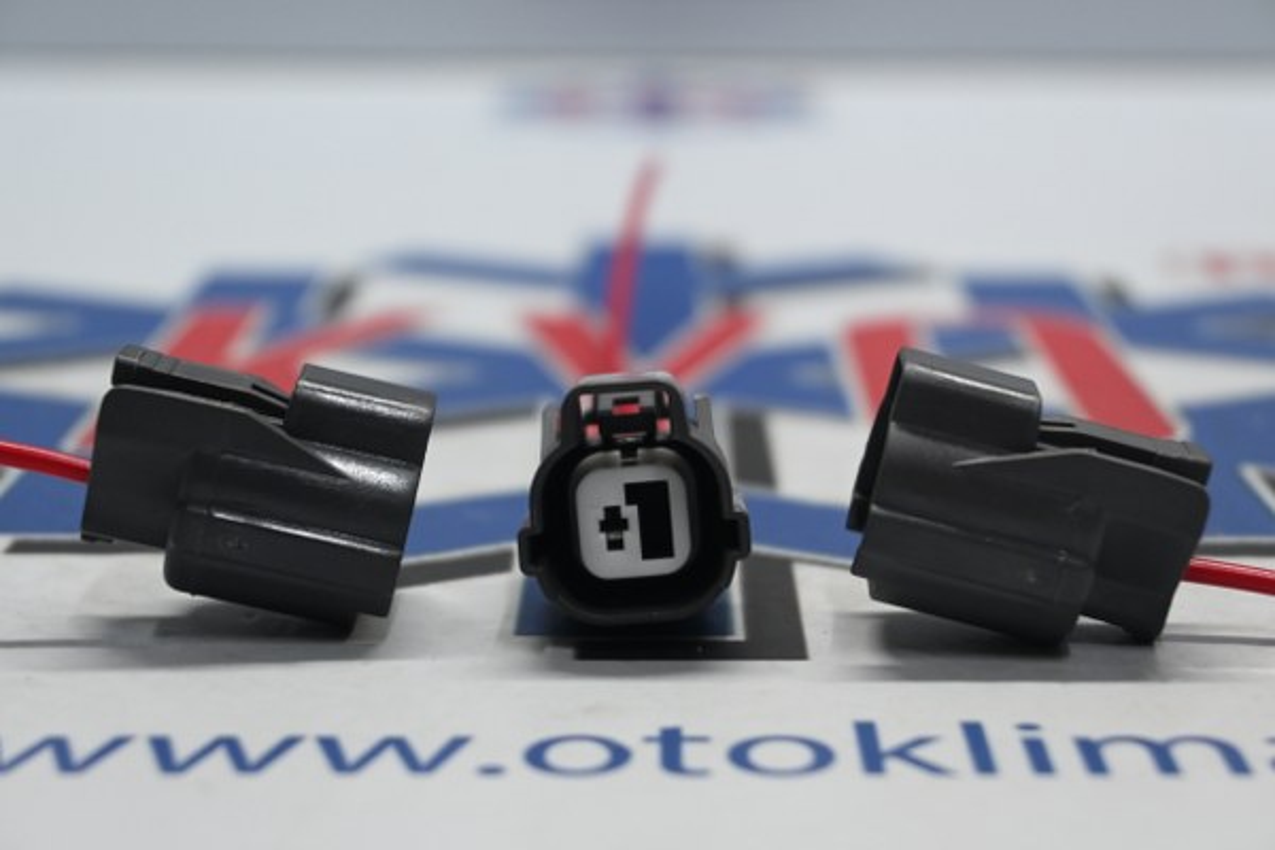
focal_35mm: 75
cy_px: 425
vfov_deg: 18.2
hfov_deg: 27.0
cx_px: 638
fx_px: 2656
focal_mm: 50
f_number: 6.3
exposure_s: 1/80
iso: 1250
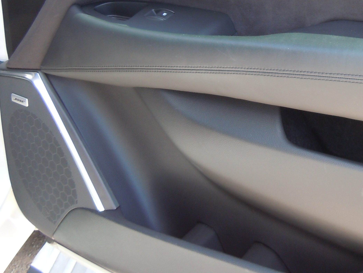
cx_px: 280
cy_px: 47
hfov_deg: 30.6
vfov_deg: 23.2
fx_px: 650
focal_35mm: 62
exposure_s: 1/60
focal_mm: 5.4
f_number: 3.5
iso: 100
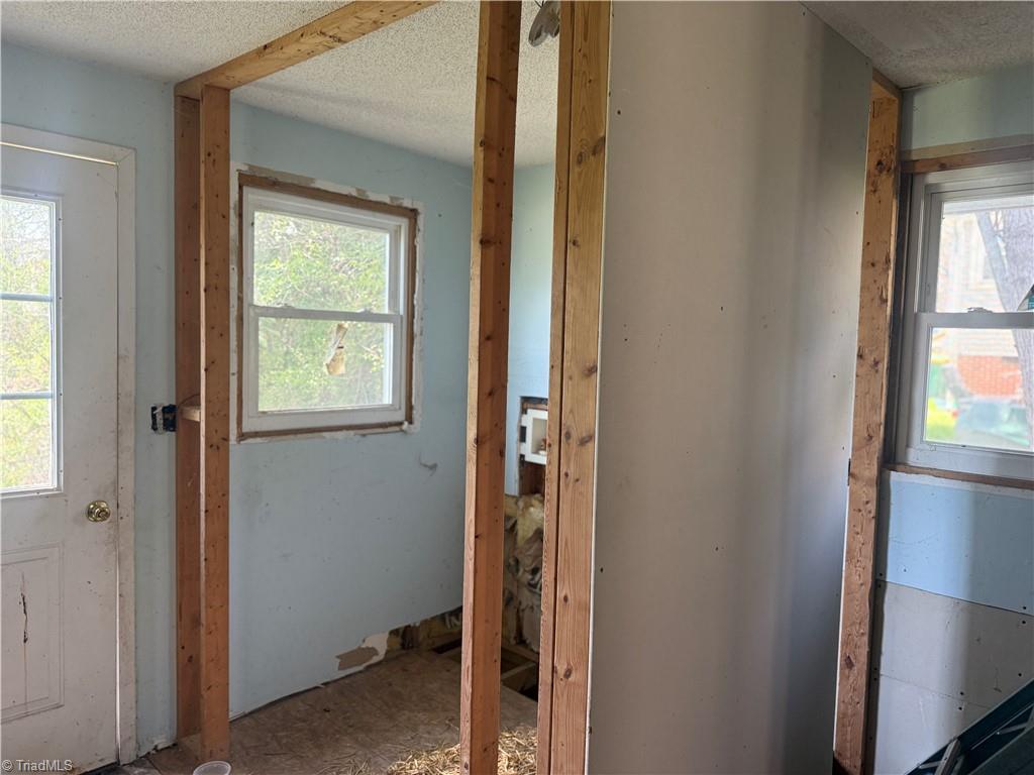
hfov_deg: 71.6
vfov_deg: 56.8
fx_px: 717
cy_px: 388
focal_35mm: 24
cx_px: 517
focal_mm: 6.76
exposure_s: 1/76
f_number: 1.78
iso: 200
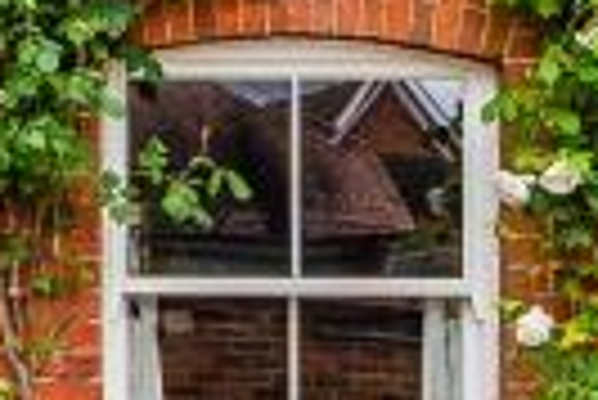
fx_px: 2311
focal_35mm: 139
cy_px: -211
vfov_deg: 9.6
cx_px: 18
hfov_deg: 14.5
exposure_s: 1/800
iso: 400
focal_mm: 18
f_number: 7.1
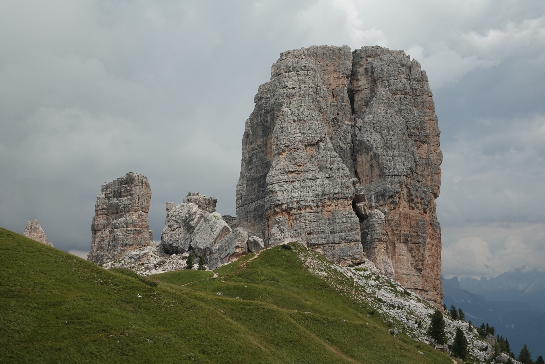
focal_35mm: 50
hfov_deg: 39.6
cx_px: 272
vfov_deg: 27.0
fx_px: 757
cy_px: 182
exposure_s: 1/100
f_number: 9
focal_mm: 18.21
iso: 100
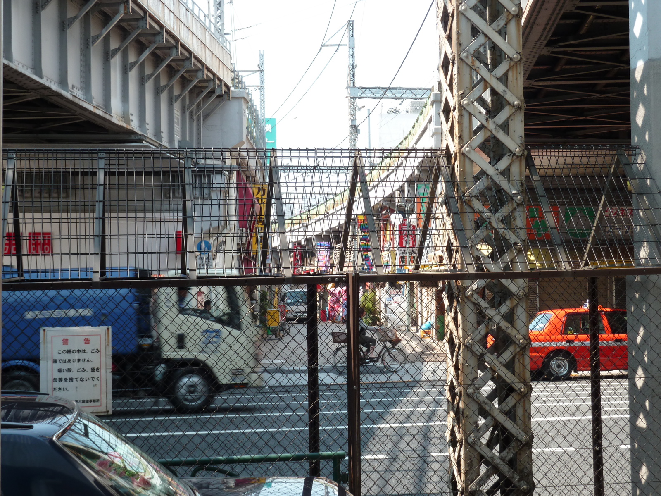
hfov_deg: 29.0
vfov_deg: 21.9
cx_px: 330
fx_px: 1279
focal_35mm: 67
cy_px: 248
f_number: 4.1
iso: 80
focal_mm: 11
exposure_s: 1/125
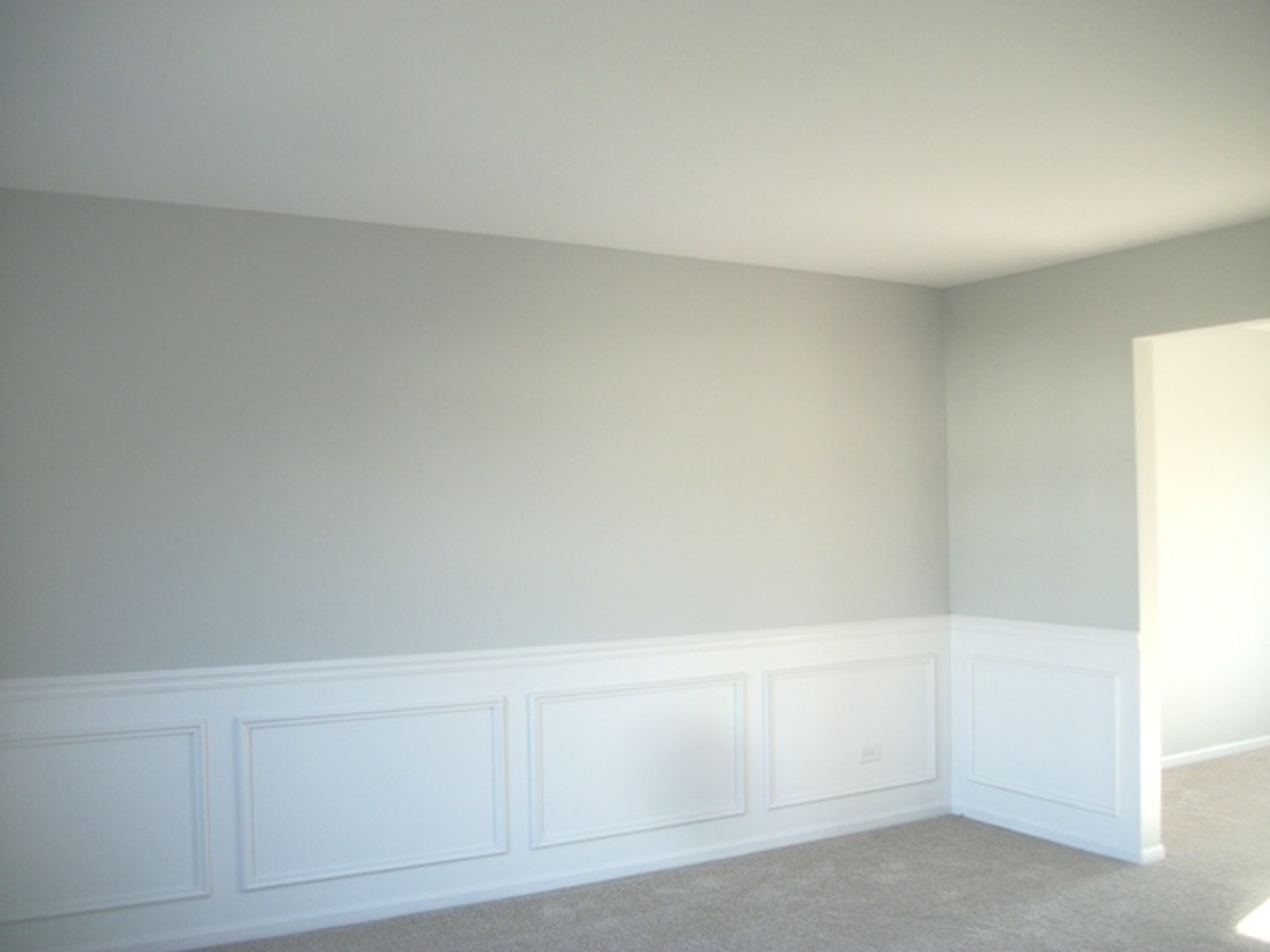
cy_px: 476
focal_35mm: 32
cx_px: 635
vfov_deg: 44.2
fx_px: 1174
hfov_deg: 56.8
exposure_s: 1/80
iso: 80
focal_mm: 5.7
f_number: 2.9
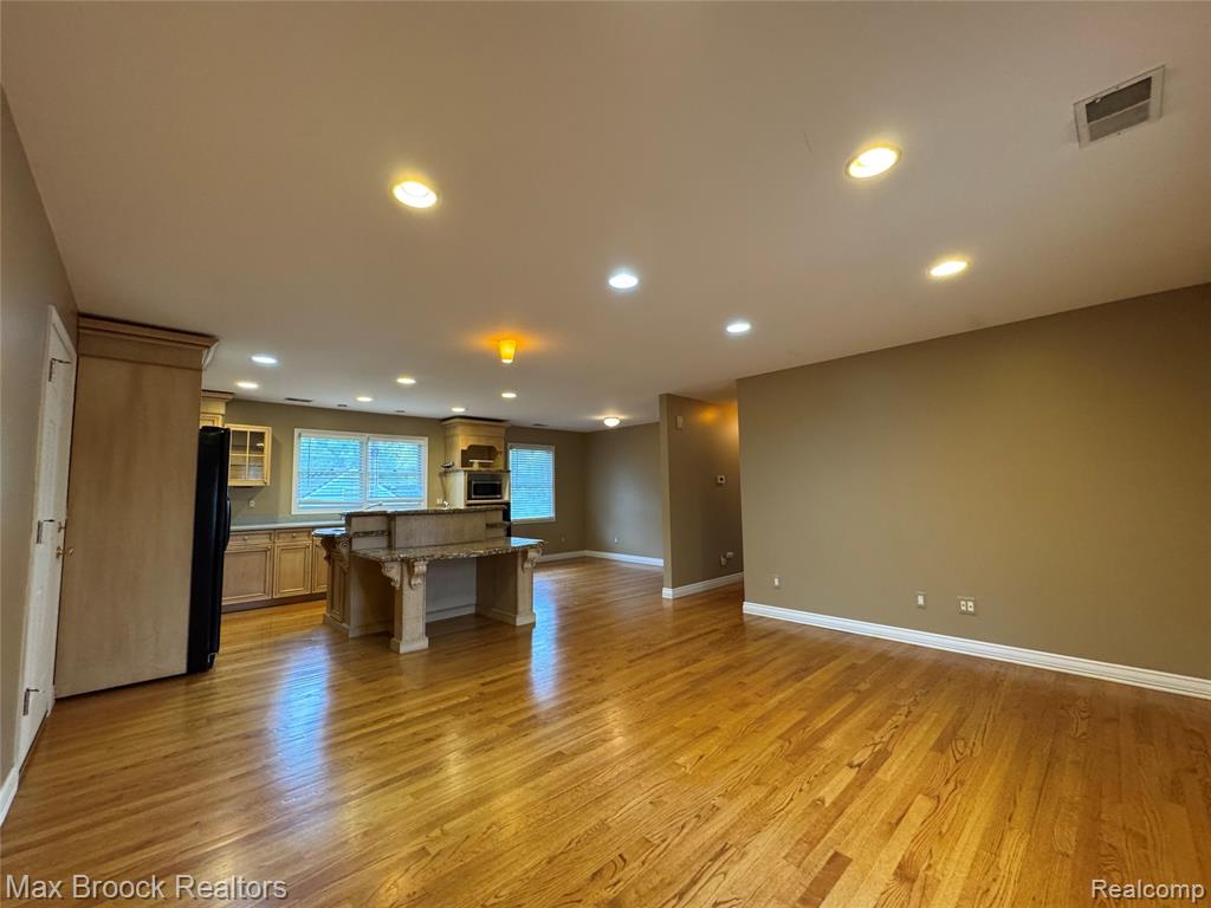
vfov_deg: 85.7
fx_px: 490
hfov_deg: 102.1
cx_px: 606
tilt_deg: +4.4
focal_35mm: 14
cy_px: 454
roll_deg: +0.9
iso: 400
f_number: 2.2
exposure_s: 1/60
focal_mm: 2.22
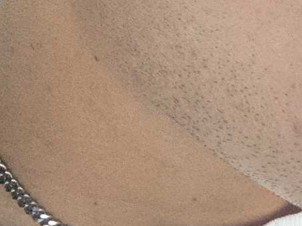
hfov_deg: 17.2
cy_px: 4
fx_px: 890
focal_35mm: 102
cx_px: 465
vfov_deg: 14.3
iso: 80
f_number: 1.9
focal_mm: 2.69
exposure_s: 1/60
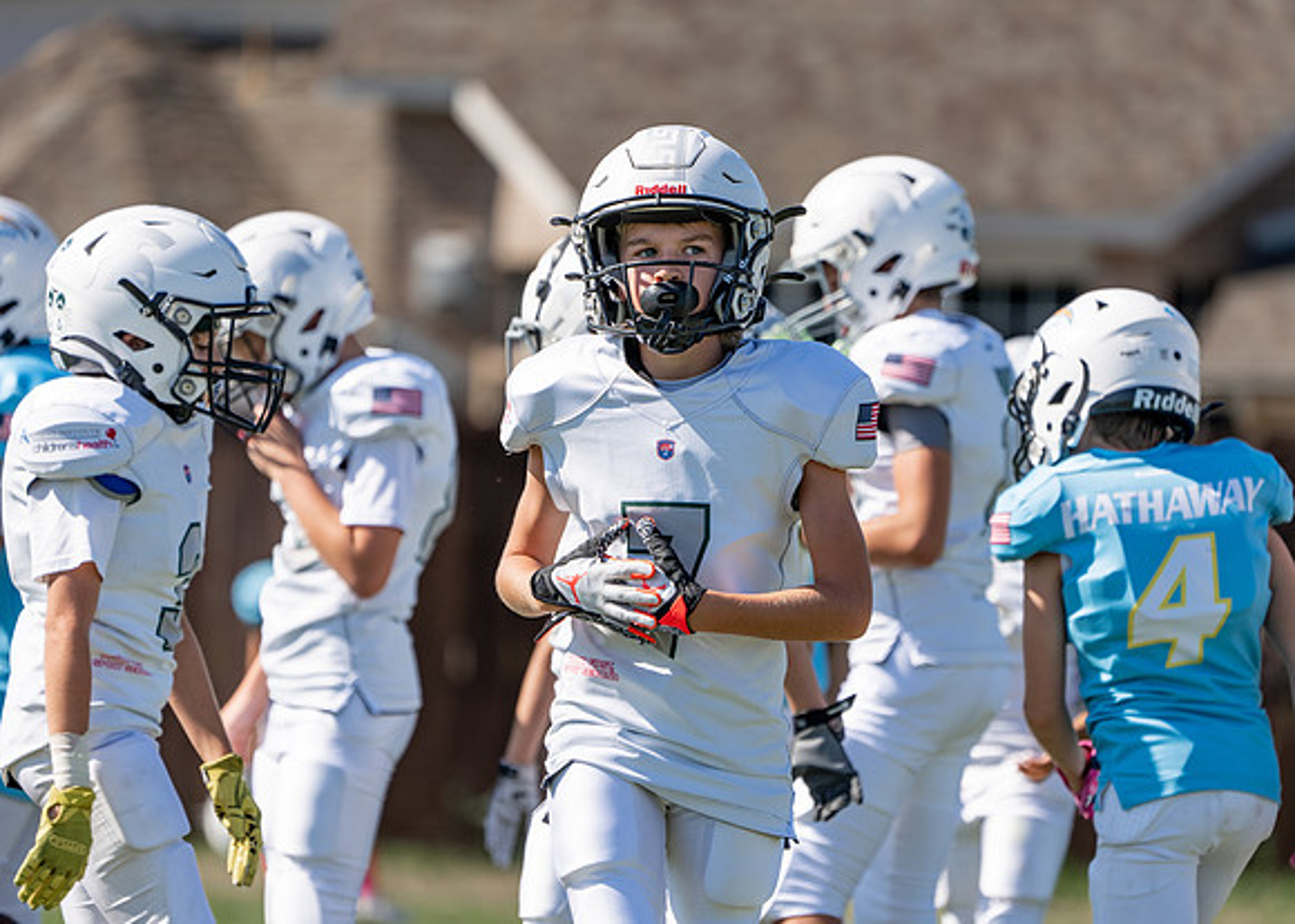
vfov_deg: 3.6
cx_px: 680
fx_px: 14706
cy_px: 500
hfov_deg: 5.0
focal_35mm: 400
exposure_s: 1/800
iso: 125
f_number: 5.6
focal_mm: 352
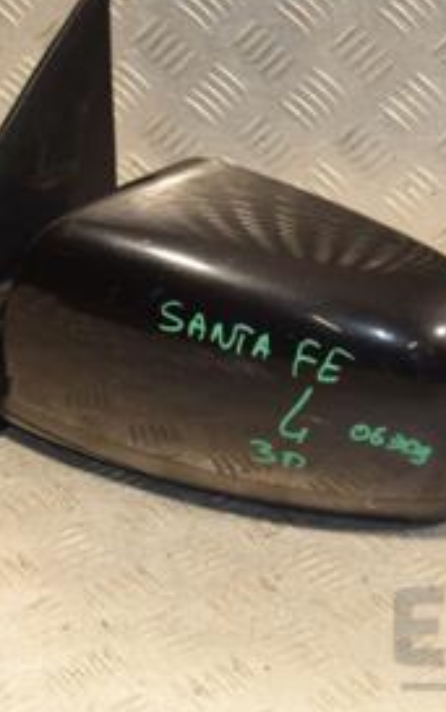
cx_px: 344
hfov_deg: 13.9
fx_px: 1825
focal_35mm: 94
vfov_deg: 22.0
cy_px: 279
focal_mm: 28
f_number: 6.3
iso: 800
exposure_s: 1/200
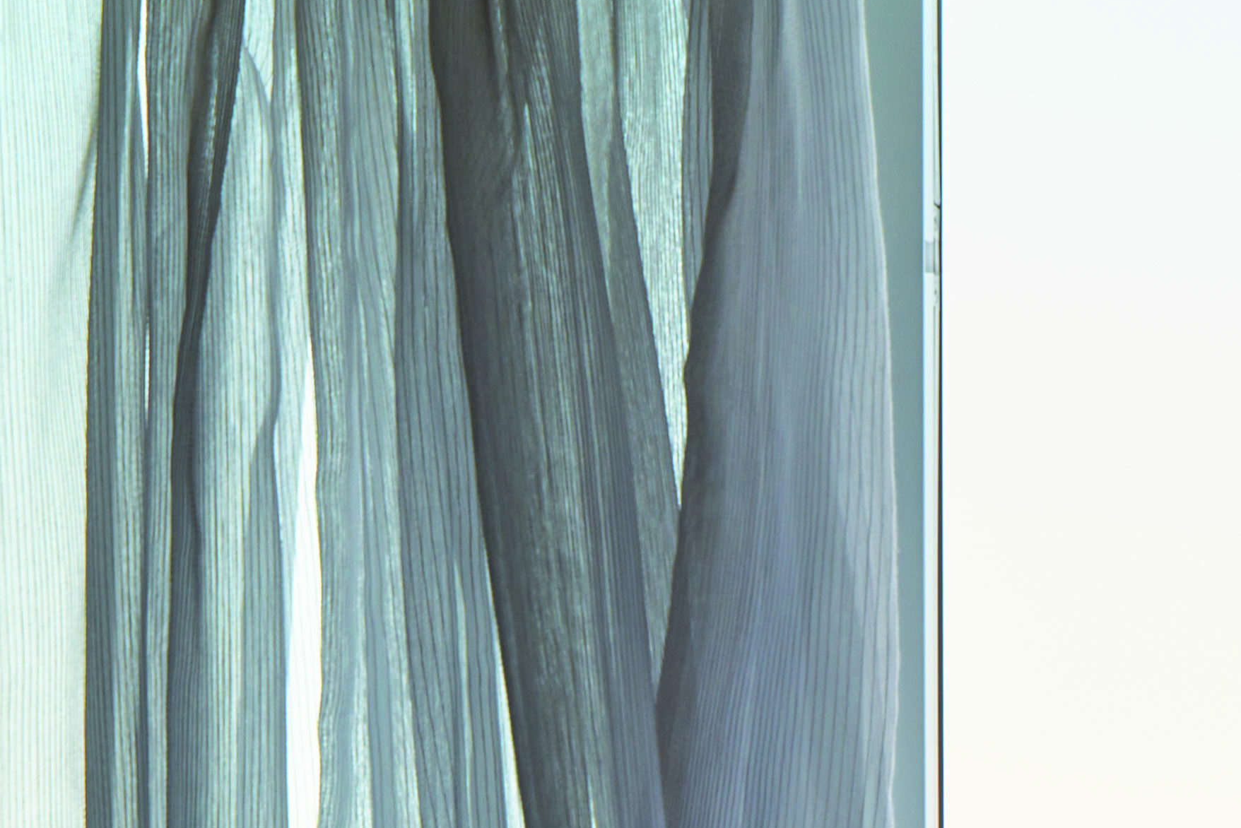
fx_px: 5896
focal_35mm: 171
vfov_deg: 7.6
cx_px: 1760
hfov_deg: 11.6
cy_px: 1780
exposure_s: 1/15
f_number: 8
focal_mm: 36
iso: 100
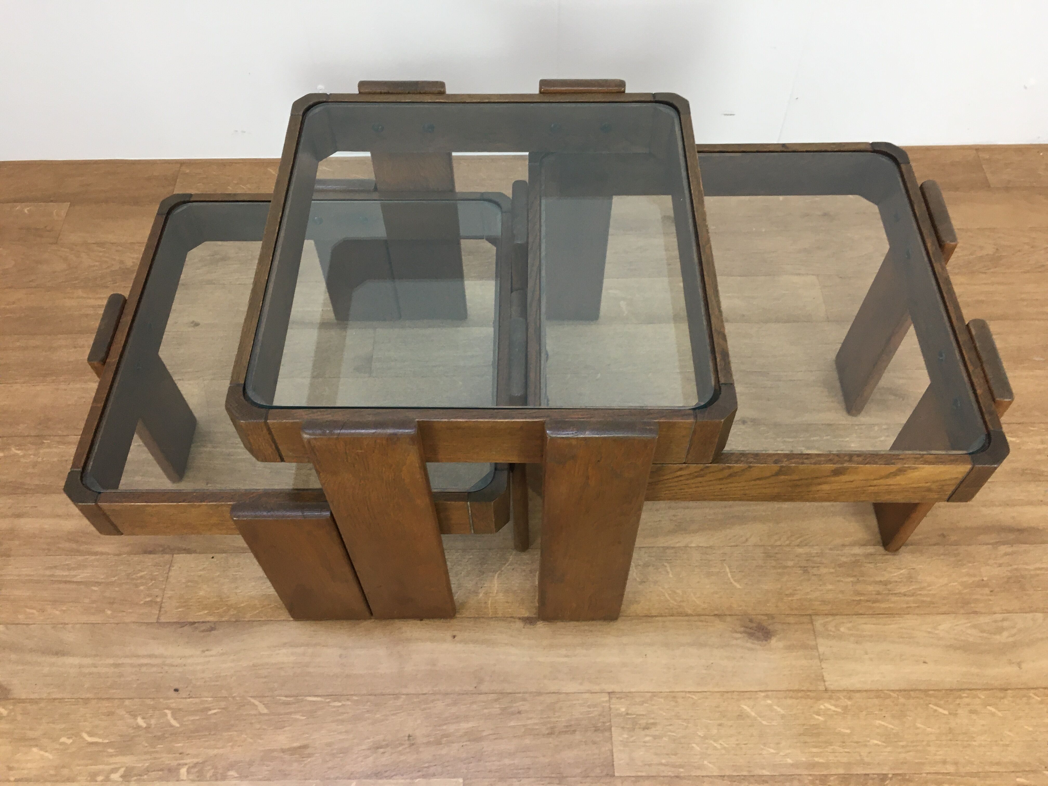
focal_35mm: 29
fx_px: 878
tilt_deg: -54.7
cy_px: 393
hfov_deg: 61.7
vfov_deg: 48.2
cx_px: 524
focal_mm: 4.15
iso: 50
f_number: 2.2
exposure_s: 1/33
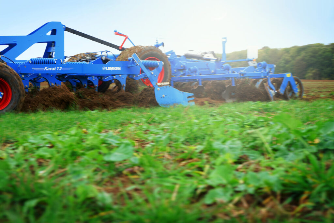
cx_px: 167
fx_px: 464
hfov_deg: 39.6
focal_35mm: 50
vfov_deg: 27.0
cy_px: 112
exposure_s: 1/60
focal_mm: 50
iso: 100
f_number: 4
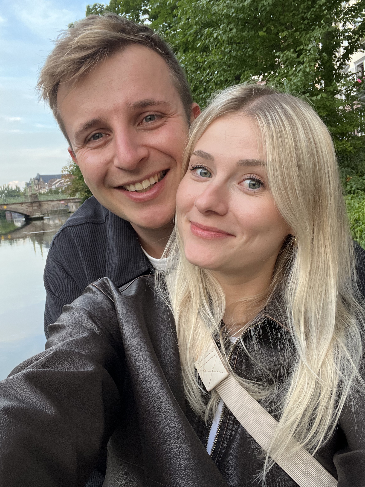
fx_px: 422
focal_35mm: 30
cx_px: 182
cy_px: 244
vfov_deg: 60.0
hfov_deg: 46.8
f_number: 2.2
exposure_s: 1/110
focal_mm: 2.71
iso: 100
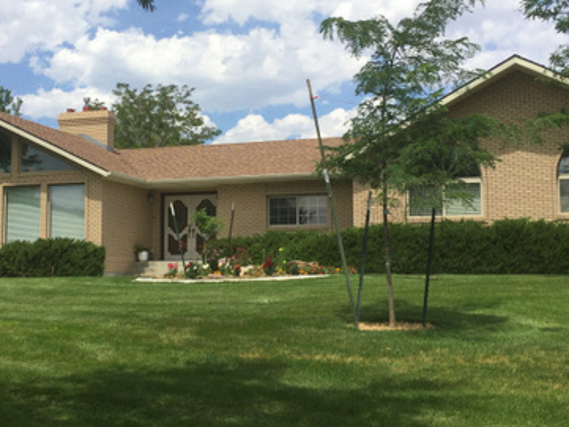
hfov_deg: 34.9
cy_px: 194
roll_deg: -0.3
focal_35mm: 55
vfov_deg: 26.6
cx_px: 246
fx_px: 904
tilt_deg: +2.0
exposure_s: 1/1733
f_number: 2.4
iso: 25
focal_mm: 3.3
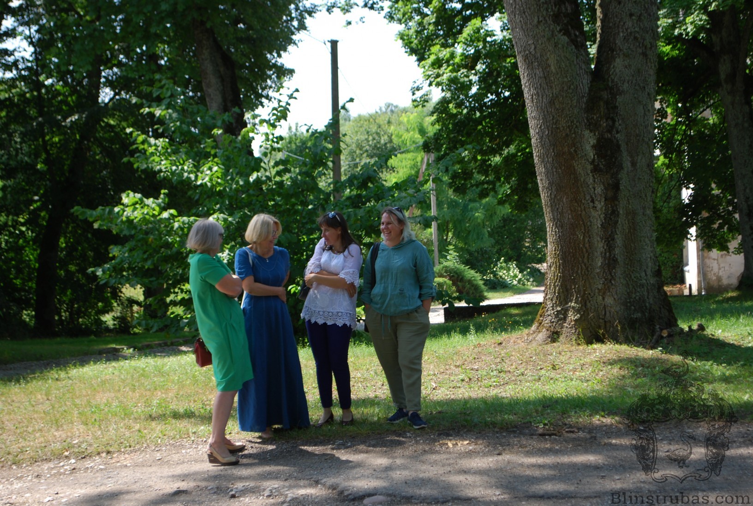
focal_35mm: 78
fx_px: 1635
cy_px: 253
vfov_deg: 17.6
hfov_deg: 25.9
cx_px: 376
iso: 110
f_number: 5.6
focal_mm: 52
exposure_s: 1/125
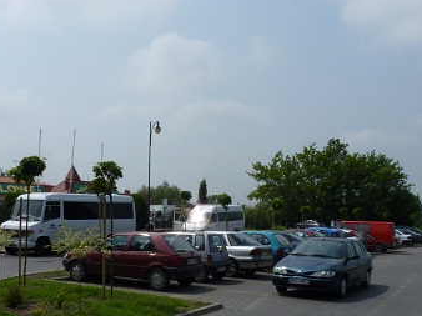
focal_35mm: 40
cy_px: 190
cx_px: 180
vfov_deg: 35.8
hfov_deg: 46.7
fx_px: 487
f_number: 8
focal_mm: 4.8
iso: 100
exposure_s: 1/400
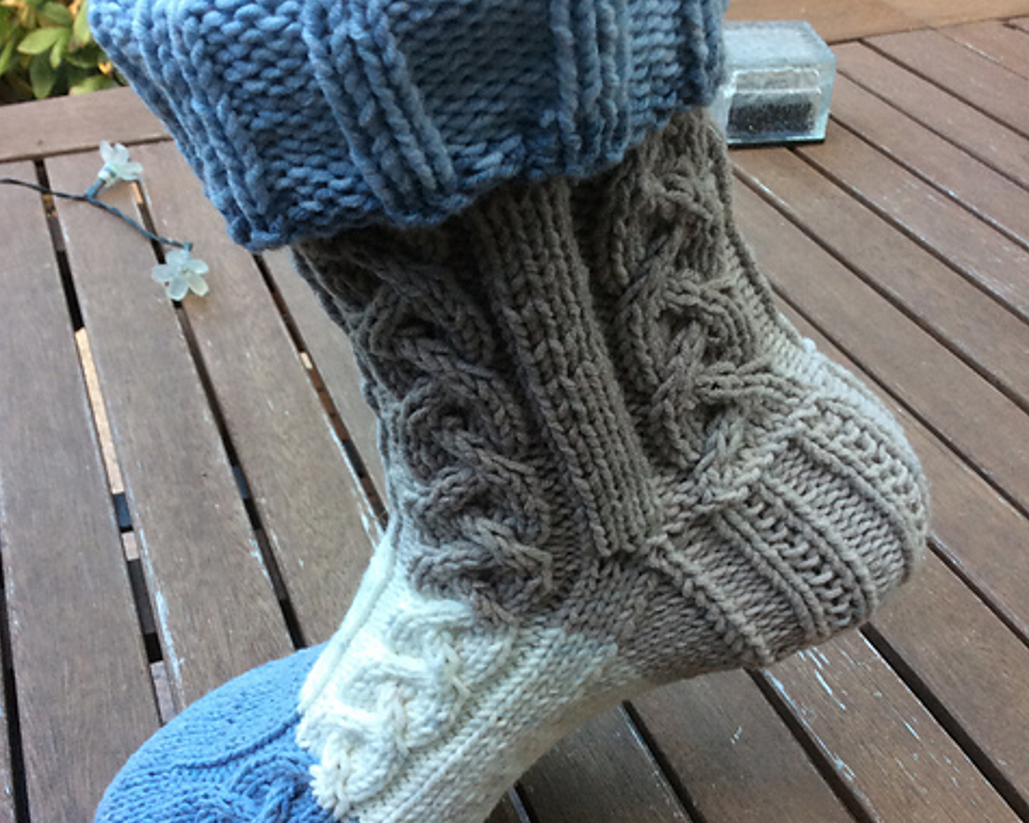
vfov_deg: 35.6
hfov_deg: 43.8
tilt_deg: -37.0
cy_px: 450
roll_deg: +1.6
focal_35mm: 42
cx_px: 513
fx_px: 1279
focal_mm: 3.3
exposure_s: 1/100
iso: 64
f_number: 2.4
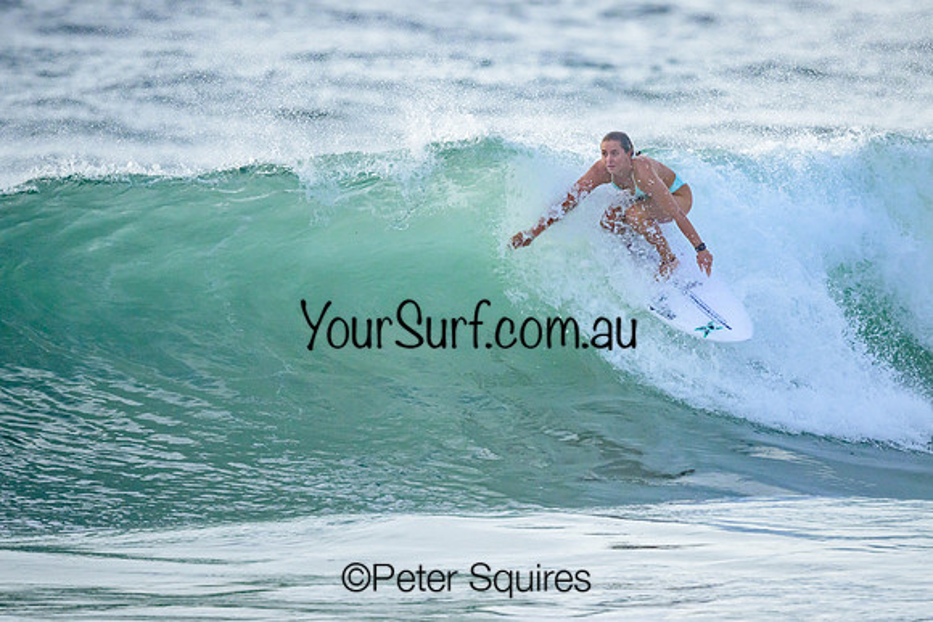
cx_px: 539
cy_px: 260
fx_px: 28499
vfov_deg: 1.3
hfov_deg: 1.9
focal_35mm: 1099
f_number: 6.3
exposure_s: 1/2500
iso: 800
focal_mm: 800
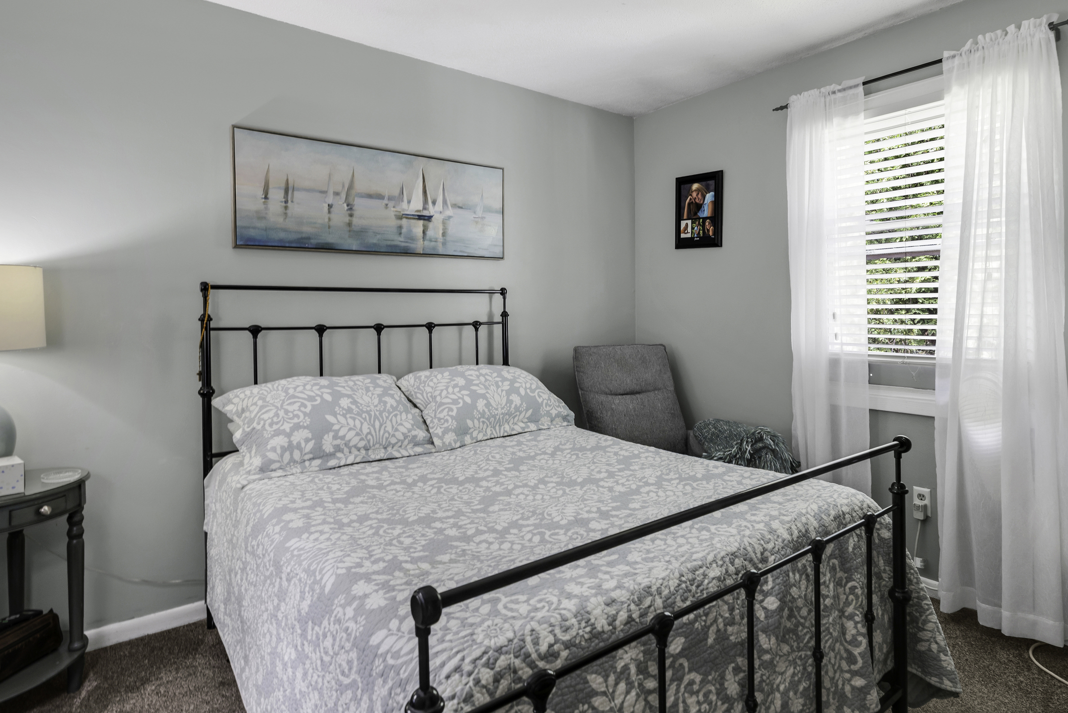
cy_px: 314
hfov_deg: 83.7
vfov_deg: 61.8
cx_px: 591
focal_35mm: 20
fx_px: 593
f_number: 8
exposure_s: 1/250
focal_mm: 14
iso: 200
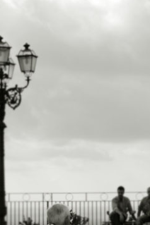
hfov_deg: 8.5
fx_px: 1010
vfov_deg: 12.6
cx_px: 58
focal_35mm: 162
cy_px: 184
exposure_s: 1/640
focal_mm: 62
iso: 100
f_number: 4.8
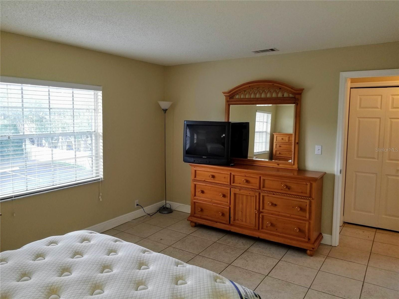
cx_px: 200
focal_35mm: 26
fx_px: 300
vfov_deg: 53.1
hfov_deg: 67.3
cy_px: 150
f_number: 1.7
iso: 100
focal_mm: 4.25
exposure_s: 1/30
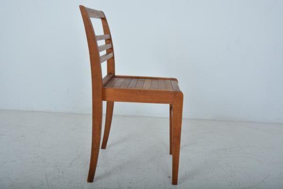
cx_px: 142
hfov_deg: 49.6
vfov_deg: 34.2
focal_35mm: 39
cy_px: 94
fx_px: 307
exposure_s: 1/200
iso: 500
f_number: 10
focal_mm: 26
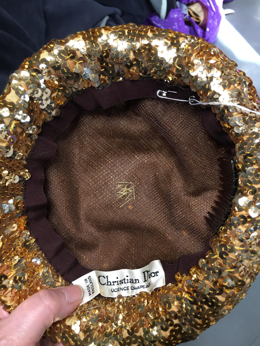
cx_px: 130
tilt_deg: -54.0
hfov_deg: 48.2
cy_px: 173
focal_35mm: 29
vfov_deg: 61.7
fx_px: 290
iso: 100
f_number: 2.2
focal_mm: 4.15
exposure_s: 1/33
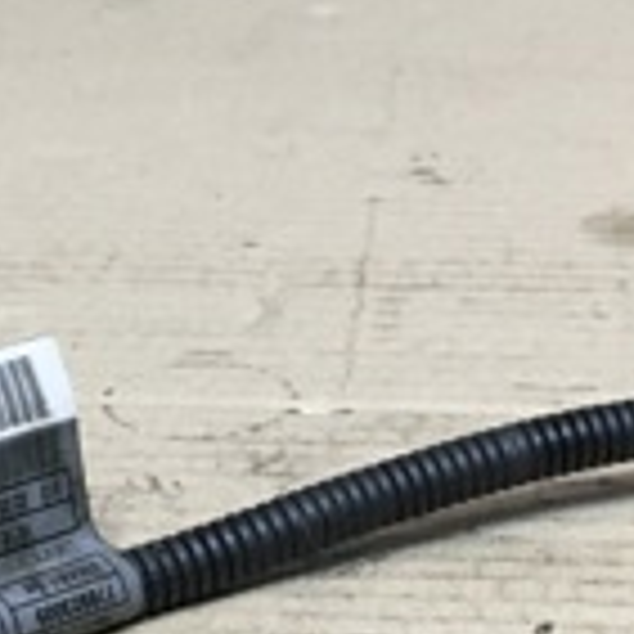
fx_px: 2404
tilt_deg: -26.9
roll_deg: -0.8
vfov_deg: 14.9
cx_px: 324
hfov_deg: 15.0
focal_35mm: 116
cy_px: 546
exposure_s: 1/33
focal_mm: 4.15
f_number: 2.2
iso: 50
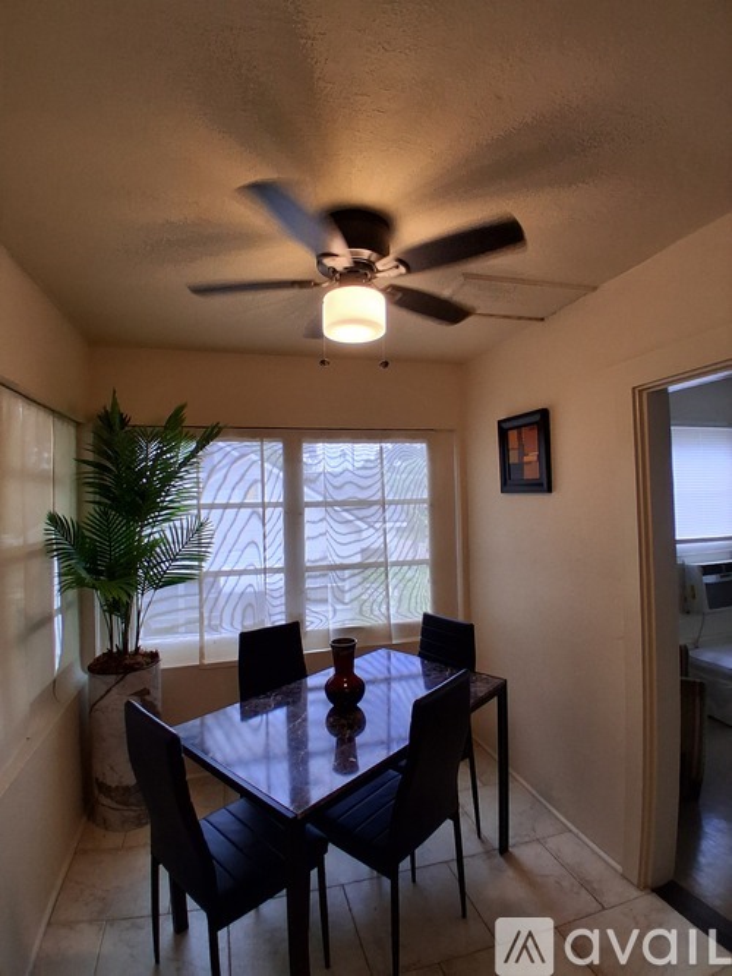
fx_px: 479
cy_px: 488
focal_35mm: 17
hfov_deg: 74.7
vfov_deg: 91.0
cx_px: 366
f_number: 2.2
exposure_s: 1/60
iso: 125
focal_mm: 1.4
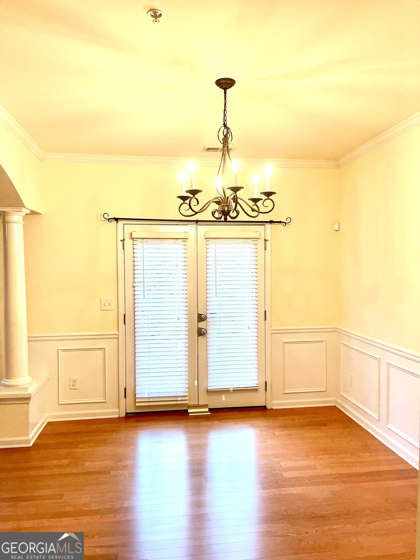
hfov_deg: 54.9
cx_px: 210
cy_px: 280
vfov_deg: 69.4
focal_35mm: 25
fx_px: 404
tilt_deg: -2.6
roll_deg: +0.3
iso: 100
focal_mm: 5.1
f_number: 1.6
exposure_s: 1/120
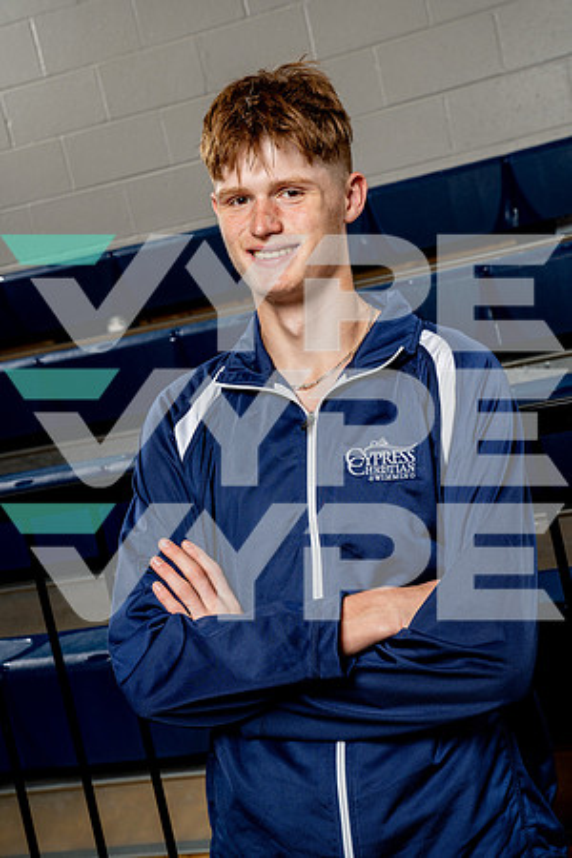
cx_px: 286
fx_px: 1311
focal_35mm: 55
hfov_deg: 24.6
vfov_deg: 36.2
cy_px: 429
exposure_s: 1/250
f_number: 8
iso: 320
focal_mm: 55
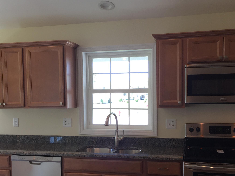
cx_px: 123
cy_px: 116
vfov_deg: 33.3
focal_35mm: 43
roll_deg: +0.1
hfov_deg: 43.8
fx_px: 292
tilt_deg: -2.2
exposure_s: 1/60
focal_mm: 4.15
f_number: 2.2
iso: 32
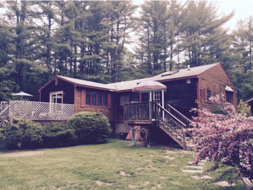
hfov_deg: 61.6
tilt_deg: +6.6
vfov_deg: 48.3
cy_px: 95
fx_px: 212
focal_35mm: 29
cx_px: 126
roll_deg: +2.2
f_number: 2.2
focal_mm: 4.15
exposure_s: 1/789
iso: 32
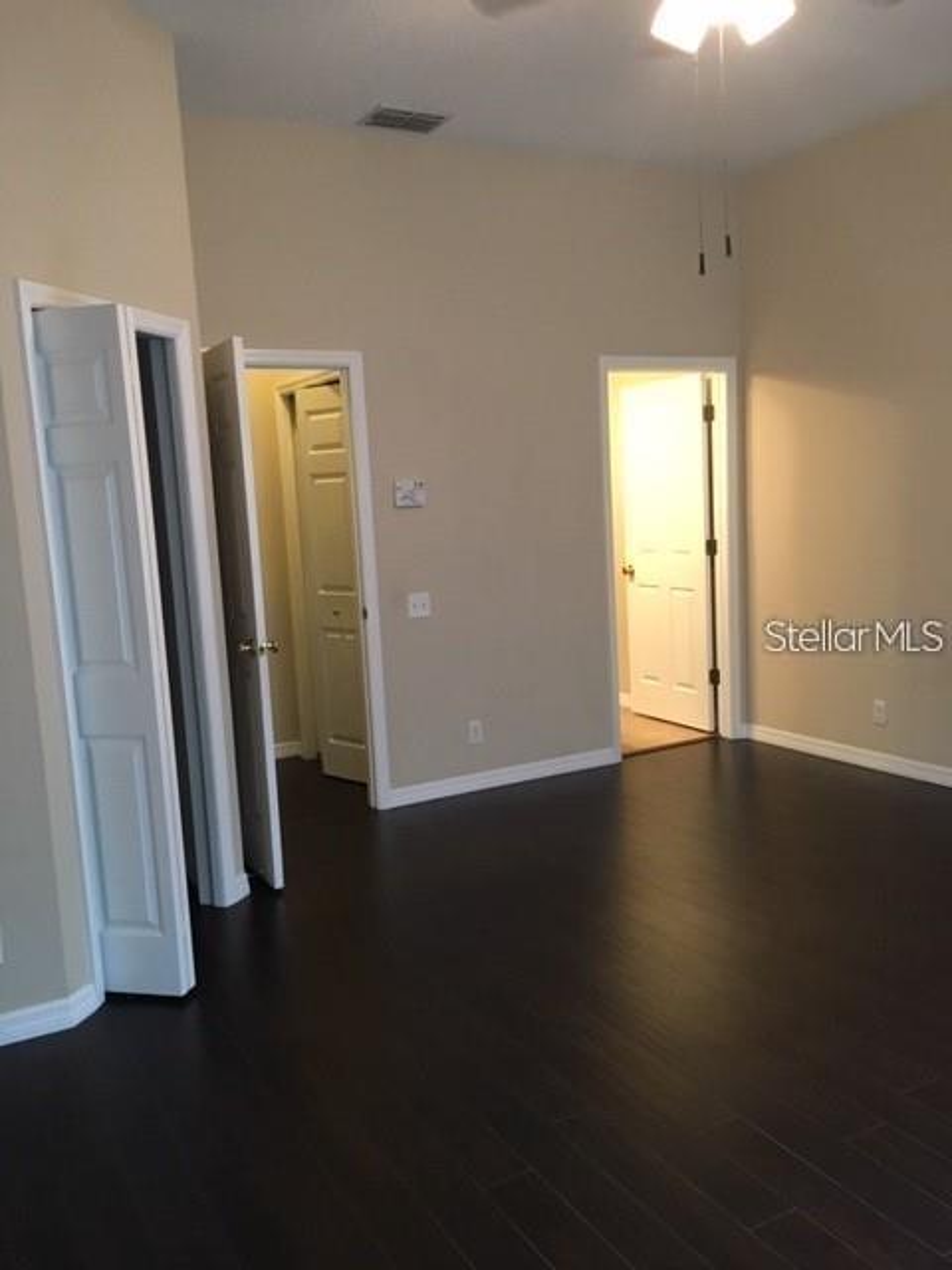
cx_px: 476
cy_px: 635
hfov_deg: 48.2
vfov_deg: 61.7
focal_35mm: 29
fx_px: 1063
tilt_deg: -7.3
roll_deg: +2.8
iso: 200
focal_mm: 4.15
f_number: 2.2
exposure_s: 1/30
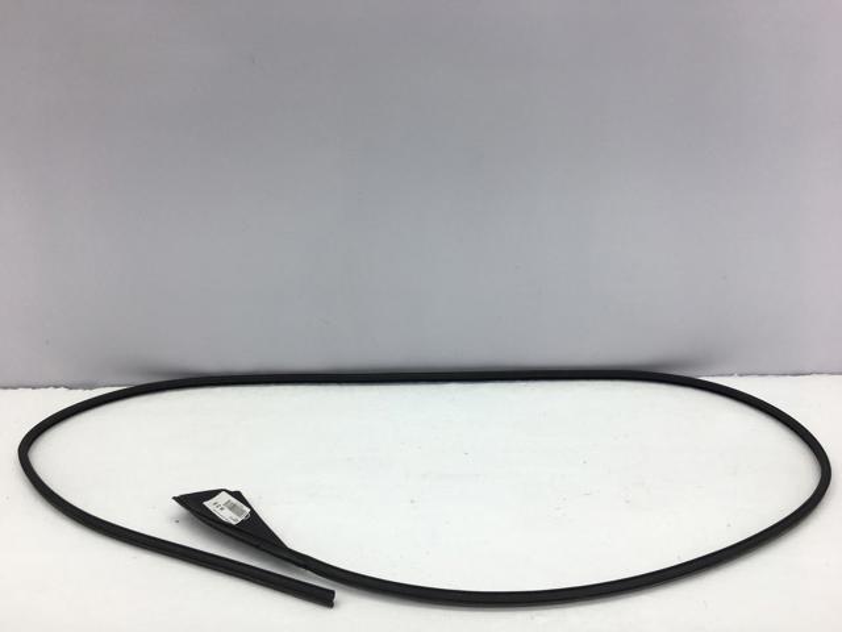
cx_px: 421
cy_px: 316
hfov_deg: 61.7
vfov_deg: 48.2
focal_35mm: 29
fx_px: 705
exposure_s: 1/123
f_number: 2.2
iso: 25
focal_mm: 4.15
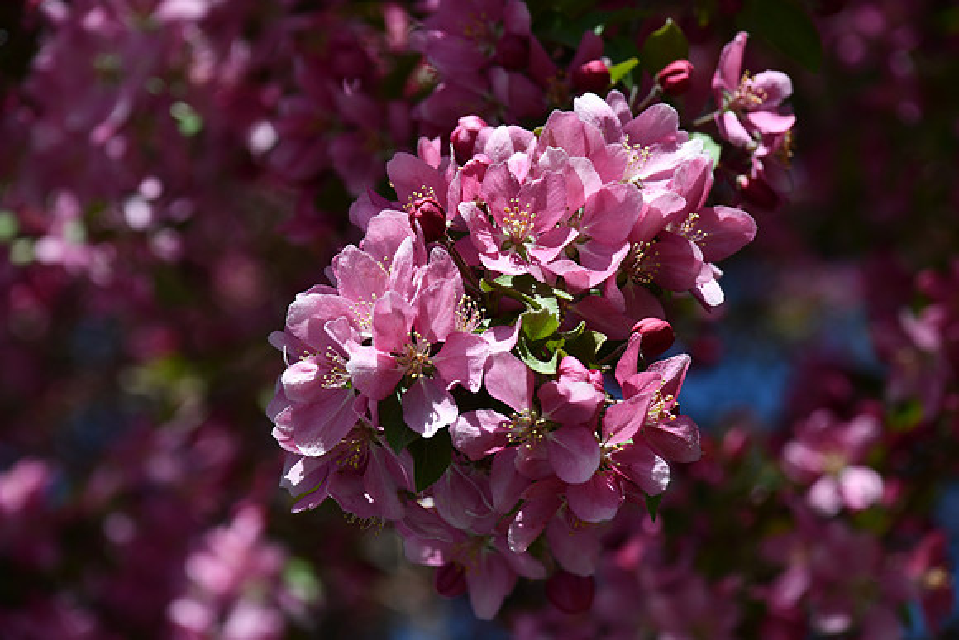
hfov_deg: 10.2
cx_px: 480
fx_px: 5382
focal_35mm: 202
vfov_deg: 6.8
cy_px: 320
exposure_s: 1/500
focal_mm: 135
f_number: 7.1
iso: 200
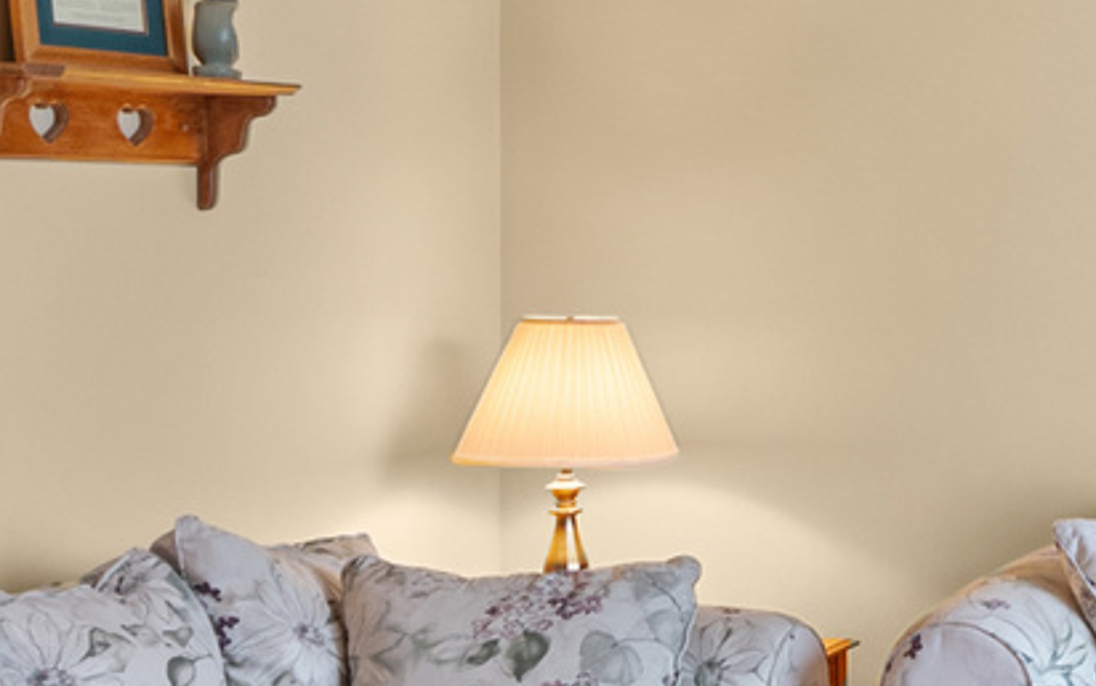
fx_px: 2347
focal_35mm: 79
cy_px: 164
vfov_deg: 16.5
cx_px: 1498
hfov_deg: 22.8
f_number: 8
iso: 500
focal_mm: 15.5
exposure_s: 1/1.25
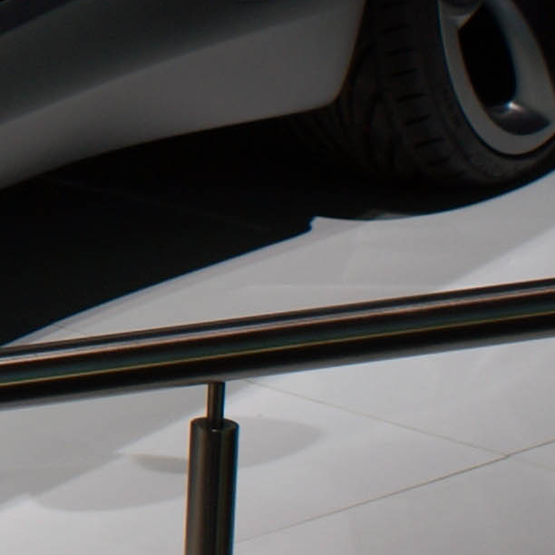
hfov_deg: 7.7
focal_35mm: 210
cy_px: -234
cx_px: -820
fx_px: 3809
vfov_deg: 8.2
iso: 100
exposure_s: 1/125
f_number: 8
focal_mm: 26
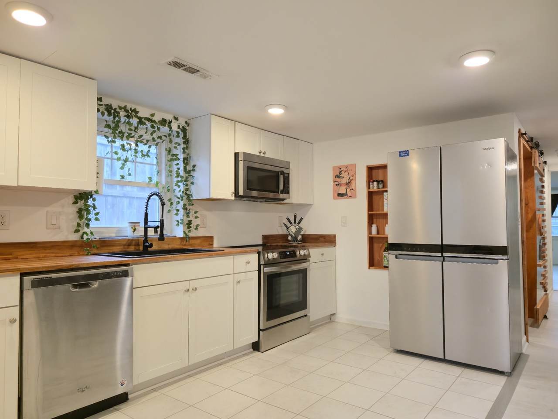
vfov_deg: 58.9
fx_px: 371
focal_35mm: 23
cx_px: 279
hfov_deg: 73.9
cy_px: 210
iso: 160
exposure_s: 1/60
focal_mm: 5.4
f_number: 1.8
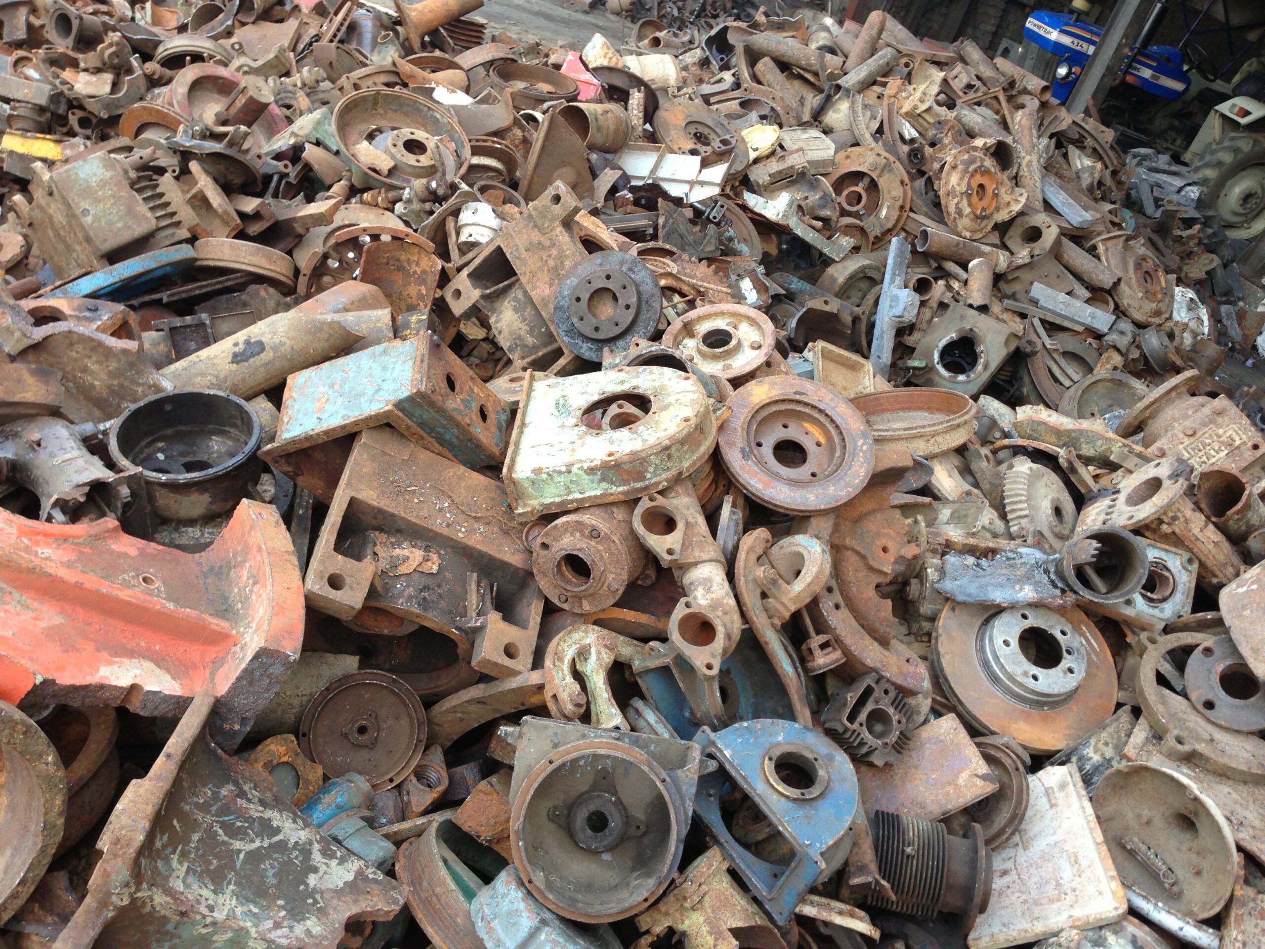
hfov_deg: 55.4
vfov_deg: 42.9
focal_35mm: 33
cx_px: 632
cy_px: 474
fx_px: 1206
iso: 64
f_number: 2.4
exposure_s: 1/40
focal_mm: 4.13
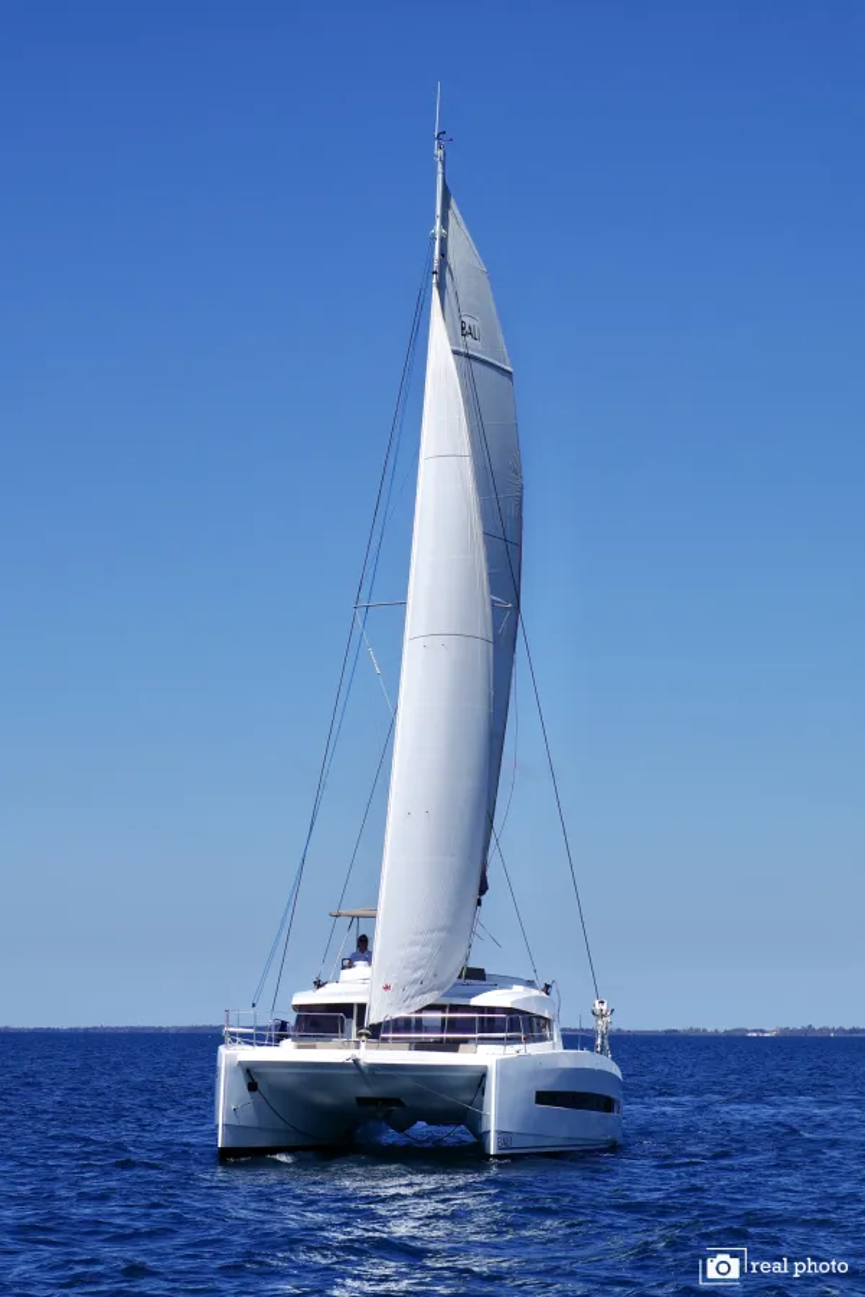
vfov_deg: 19.5
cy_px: 648
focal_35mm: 105
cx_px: 432
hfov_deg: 13.0
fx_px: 3784
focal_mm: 70
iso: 200
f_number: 11
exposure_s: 1/800
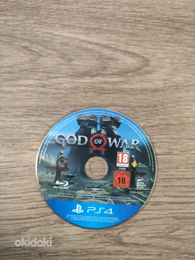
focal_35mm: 25
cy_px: 130
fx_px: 188
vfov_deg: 69.4
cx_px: 98
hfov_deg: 54.9
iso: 2014
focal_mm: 6.04
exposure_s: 1/17
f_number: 1.9
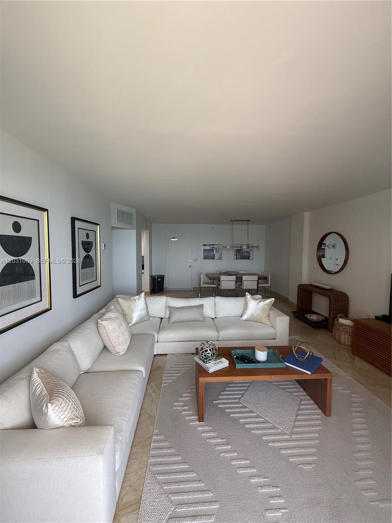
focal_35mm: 14
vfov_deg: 102.1
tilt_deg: -2.4
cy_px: 262
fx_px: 211
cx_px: 196
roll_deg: -0.4
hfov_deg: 85.7
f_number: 2.2
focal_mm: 2.22
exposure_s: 1/99
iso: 100
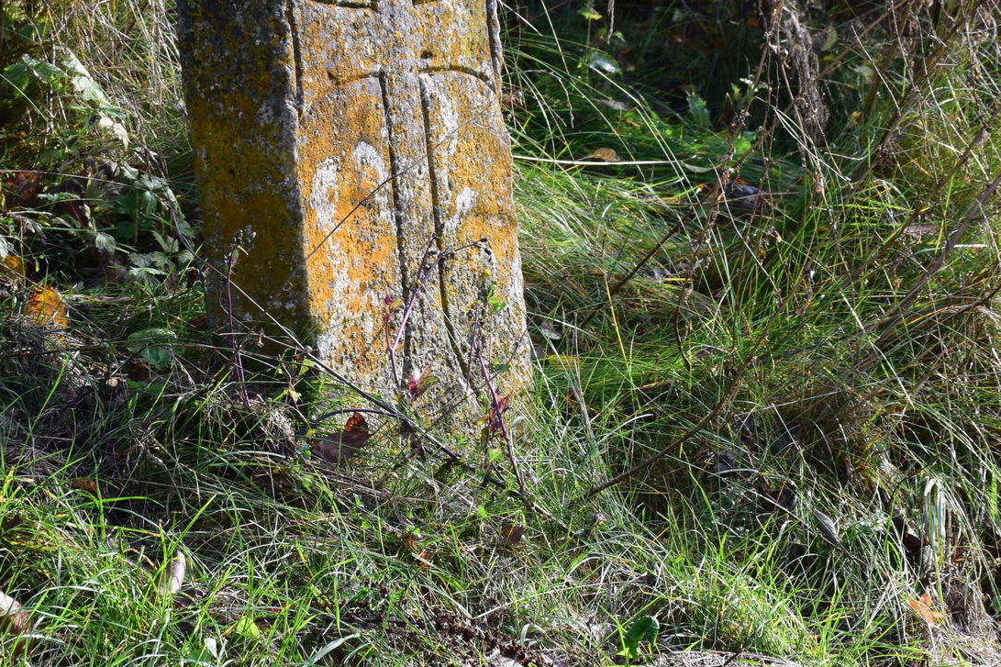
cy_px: 88
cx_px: 384
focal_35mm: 132
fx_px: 3670
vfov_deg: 10.3
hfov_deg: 15.5
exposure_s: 1/200
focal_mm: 50
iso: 400
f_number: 10
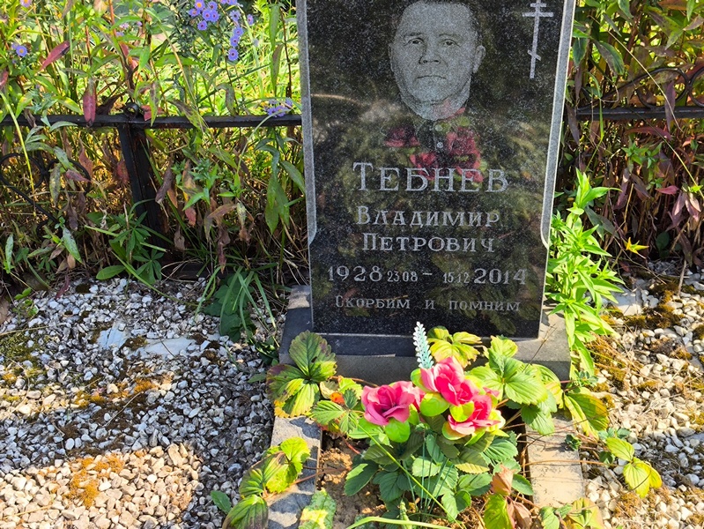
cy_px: 264
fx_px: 1017
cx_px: 352
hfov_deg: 38.2
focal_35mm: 50
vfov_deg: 29.1
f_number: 1.7
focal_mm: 4.71
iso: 50
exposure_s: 1/499
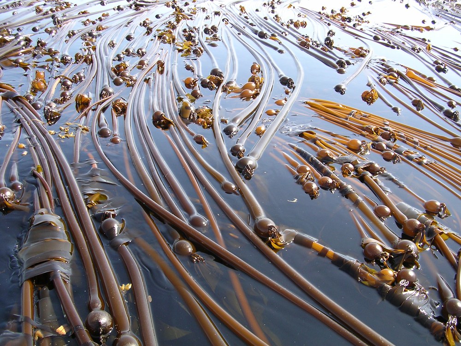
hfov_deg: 49.0
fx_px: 506
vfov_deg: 37.7
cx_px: 230
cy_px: 173
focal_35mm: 38
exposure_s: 1/232
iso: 100
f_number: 2.8
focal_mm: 5.8
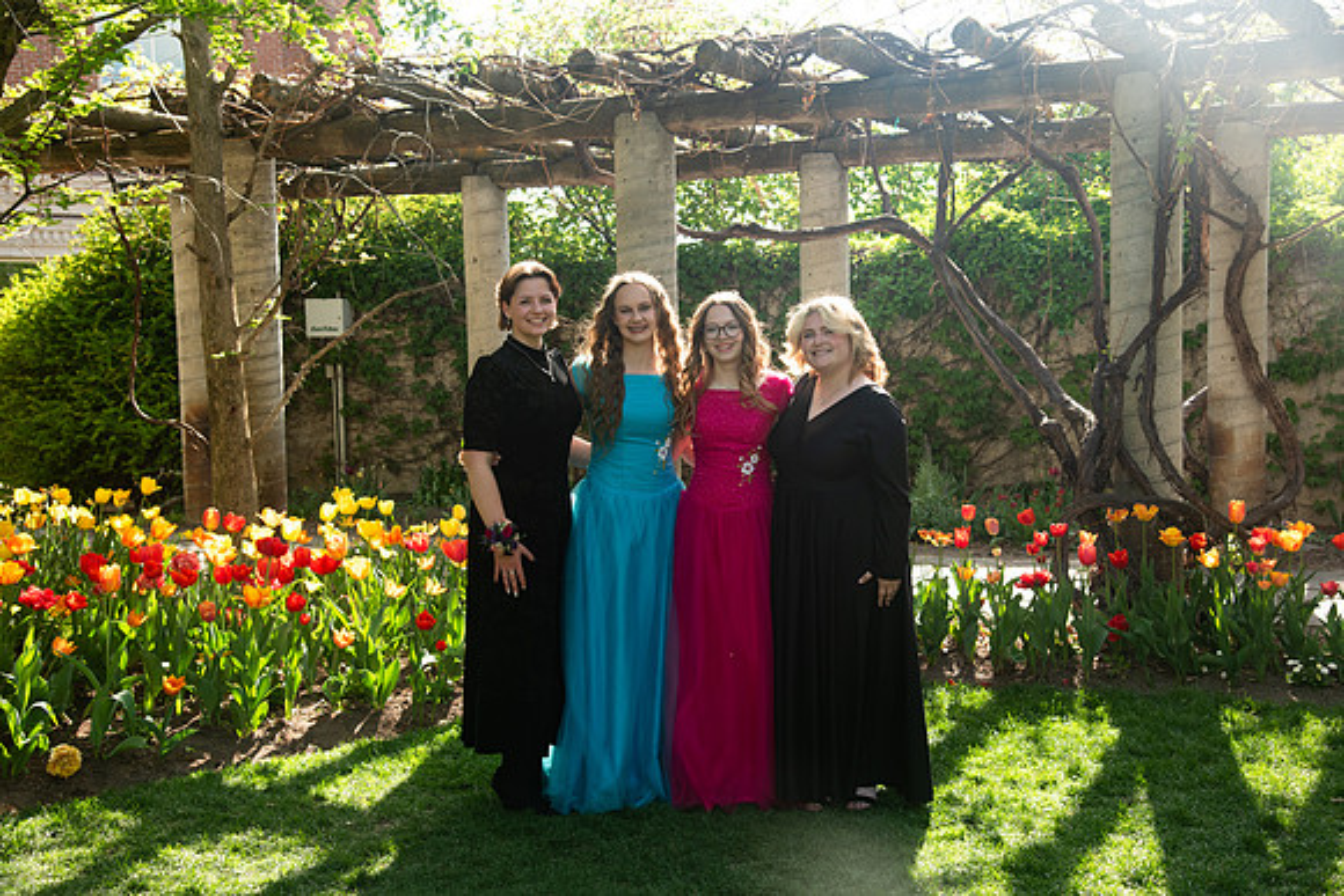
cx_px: 672
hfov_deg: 39.6
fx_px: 1867
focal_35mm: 50
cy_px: 448
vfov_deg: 27.0
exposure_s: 1/160
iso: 250
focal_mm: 50
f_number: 5.6
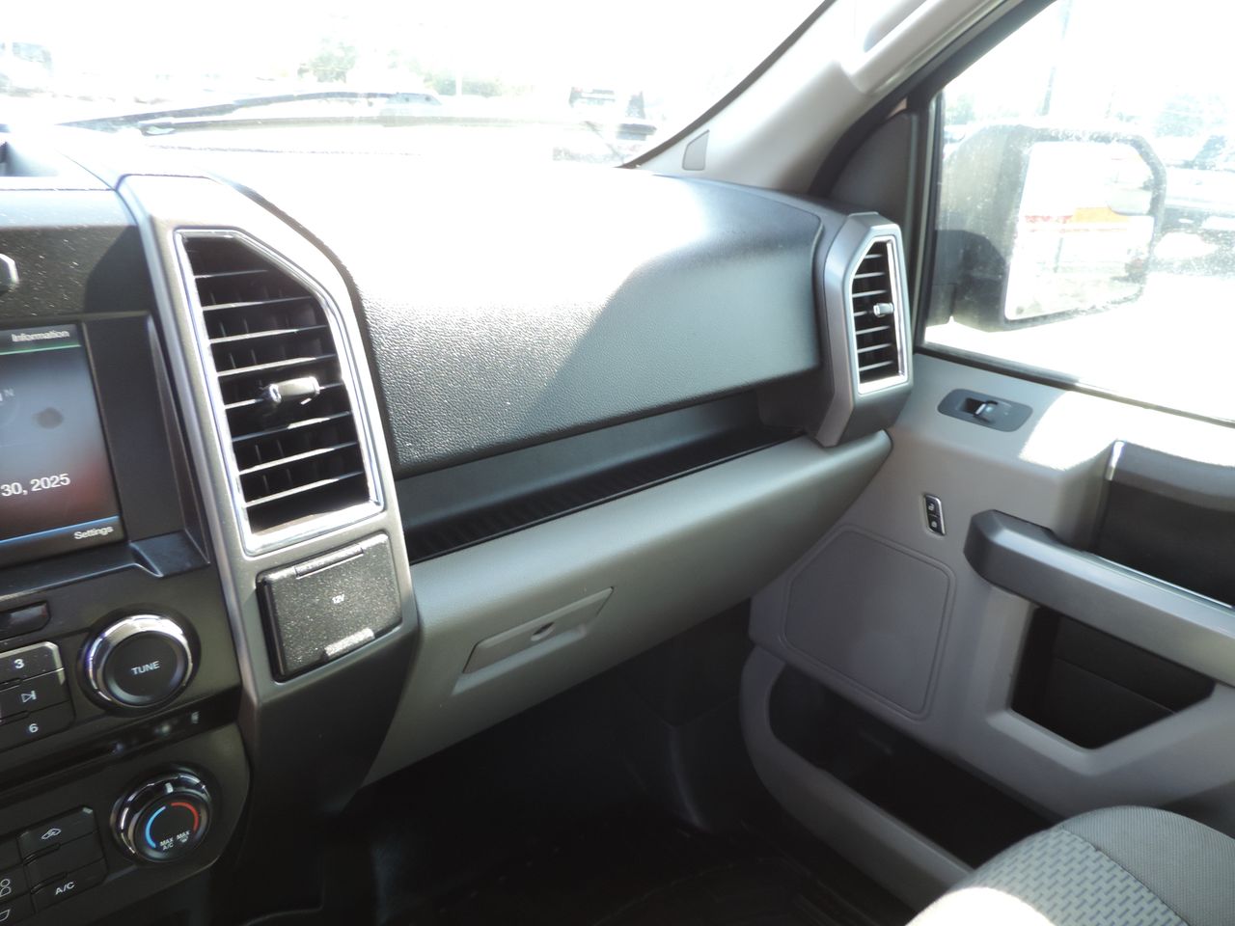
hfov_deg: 71.6
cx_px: 618
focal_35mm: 24
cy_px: 463
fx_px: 856
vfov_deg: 56.8
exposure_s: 1/30
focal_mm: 4.3
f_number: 3
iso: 125
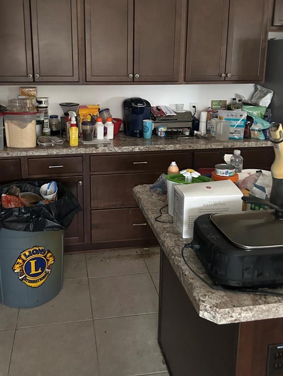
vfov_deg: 52.0
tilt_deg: -14.1
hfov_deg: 40.7
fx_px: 381
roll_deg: +0.6
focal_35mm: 35
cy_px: 138
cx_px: 126
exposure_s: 1/30
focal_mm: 5.7
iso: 640
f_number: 1.5
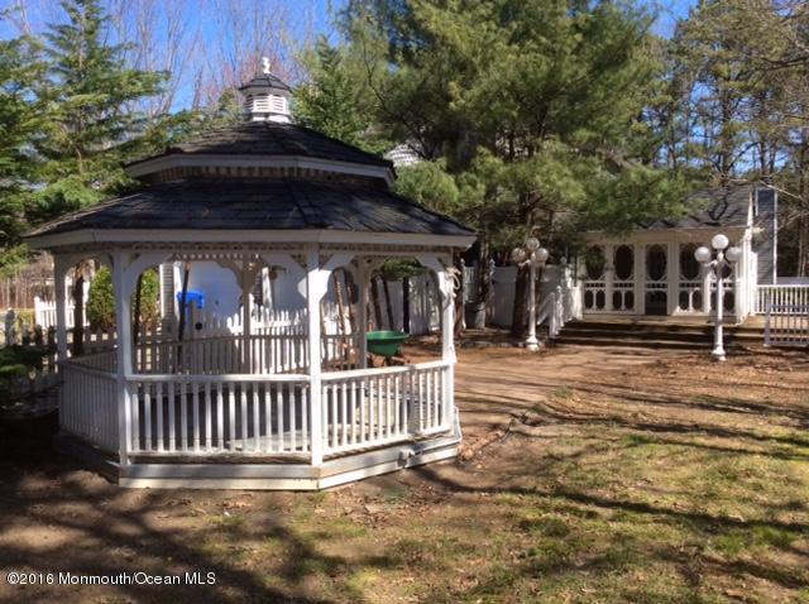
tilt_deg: -4.4
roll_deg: -0.5
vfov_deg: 44.1
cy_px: 302
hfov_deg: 56.9
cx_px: 404
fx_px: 747
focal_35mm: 32
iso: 32
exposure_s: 1/706
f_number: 2.4
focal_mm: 3.3
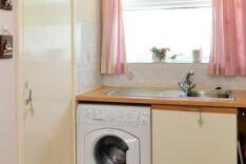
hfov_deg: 46.4
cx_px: 127
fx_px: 287
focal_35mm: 42
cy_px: 44
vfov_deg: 31.4
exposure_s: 1/2.5
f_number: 11
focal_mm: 10
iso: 200
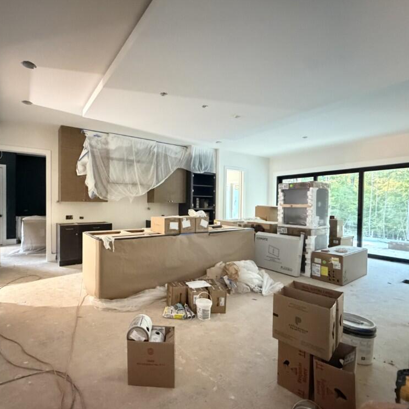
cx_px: 159
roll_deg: +0.2
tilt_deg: -0.7
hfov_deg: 82.7
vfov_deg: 84.0
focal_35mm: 17
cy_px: 209
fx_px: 227
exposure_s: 1/30
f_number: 2.2
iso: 2000
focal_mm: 2.22
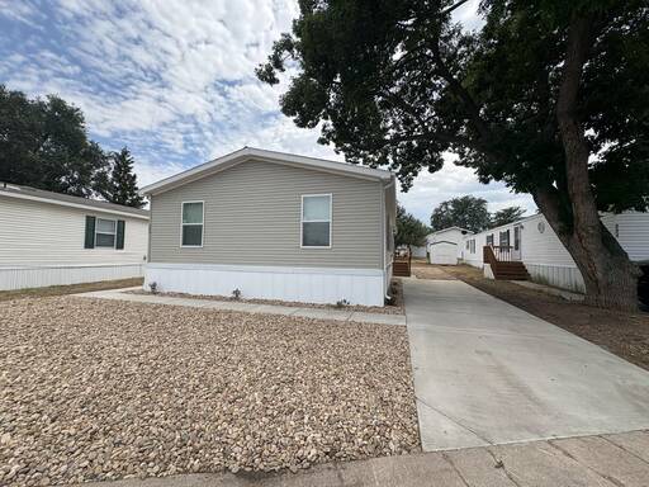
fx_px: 262
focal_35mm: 14
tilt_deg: +2.5
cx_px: 324
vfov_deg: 85.7
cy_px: 244
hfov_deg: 102.1
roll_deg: -1.5
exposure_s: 1/1672
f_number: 2.2
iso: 50
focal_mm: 2.22
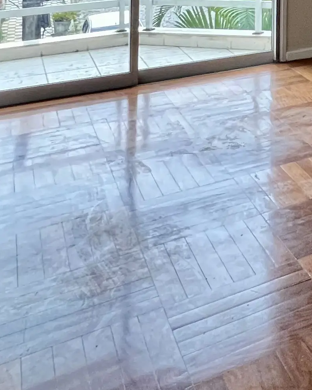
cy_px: -118
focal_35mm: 52
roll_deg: -0.4
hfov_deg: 21.0
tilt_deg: +1.3
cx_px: 544
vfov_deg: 29.1
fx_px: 600
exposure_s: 1/82
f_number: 1.8
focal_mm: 1.57
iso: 250
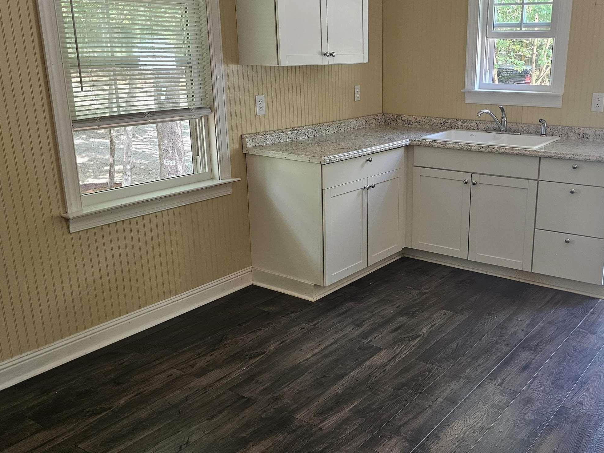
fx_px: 628
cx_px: 382
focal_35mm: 36
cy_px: 236
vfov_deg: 39.6
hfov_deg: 50.8
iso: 250
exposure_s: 1/120
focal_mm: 6.3
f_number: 1.7
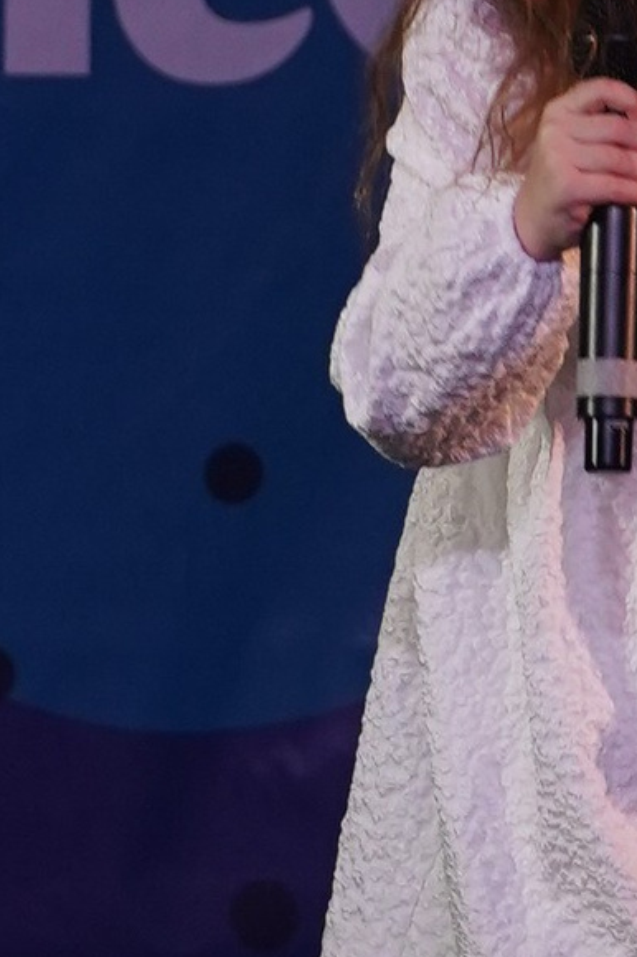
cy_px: 544
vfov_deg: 2.2
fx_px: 24818
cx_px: 985
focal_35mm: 934
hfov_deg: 1.5
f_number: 5
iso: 1600
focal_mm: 141
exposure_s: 1/400
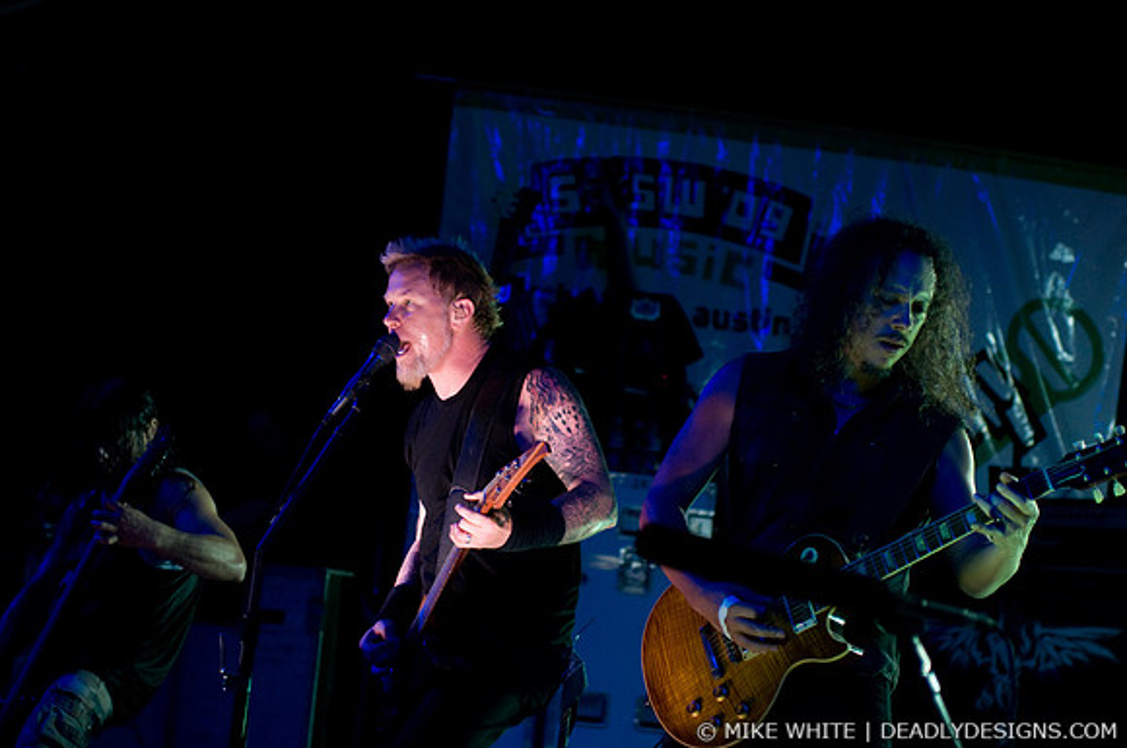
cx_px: 564
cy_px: 374
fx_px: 3282
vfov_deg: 13.0
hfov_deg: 19.5
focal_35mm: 105
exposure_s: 1/200
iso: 640
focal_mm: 70
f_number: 2.8
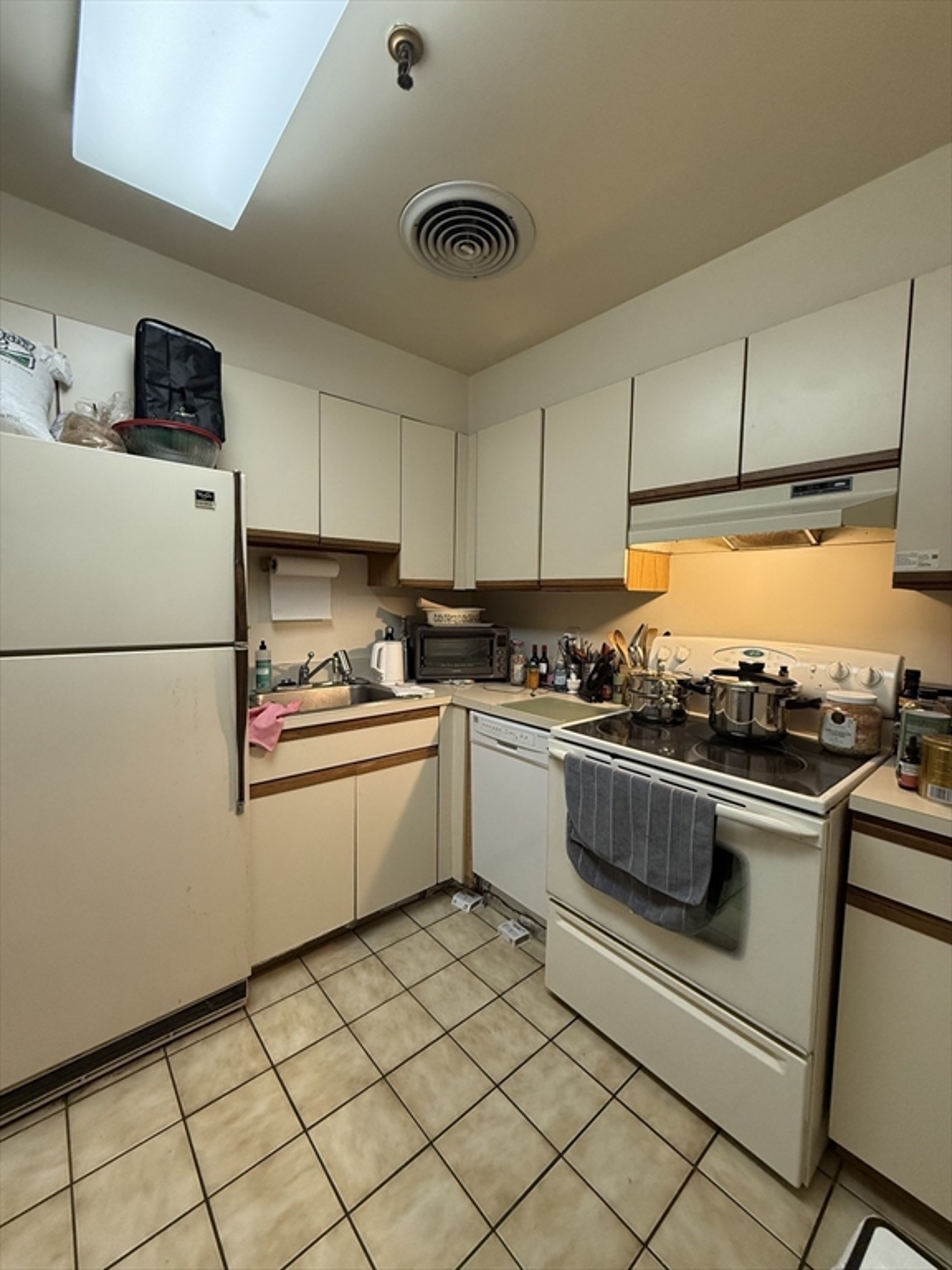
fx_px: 513
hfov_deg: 85.7
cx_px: 476
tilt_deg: -3.4
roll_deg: -1.6
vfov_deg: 102.1
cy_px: 635
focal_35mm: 14
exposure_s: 1/60
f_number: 2.2
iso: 250
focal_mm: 2.22
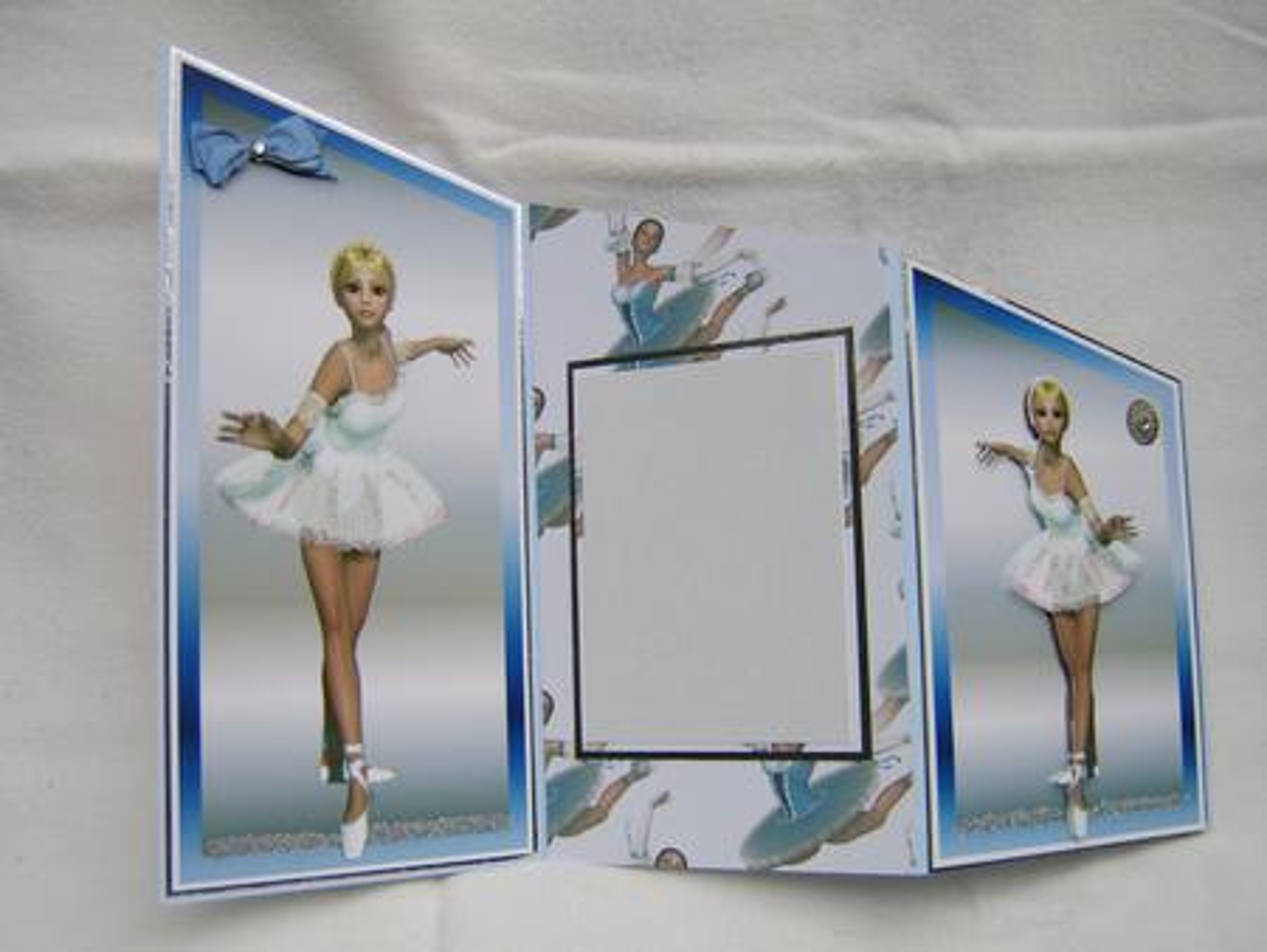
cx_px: 634
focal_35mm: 31
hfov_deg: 58.3
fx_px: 1135
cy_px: 476
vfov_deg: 45.5
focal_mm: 8.13
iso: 71
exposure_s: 1/148
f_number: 2.7
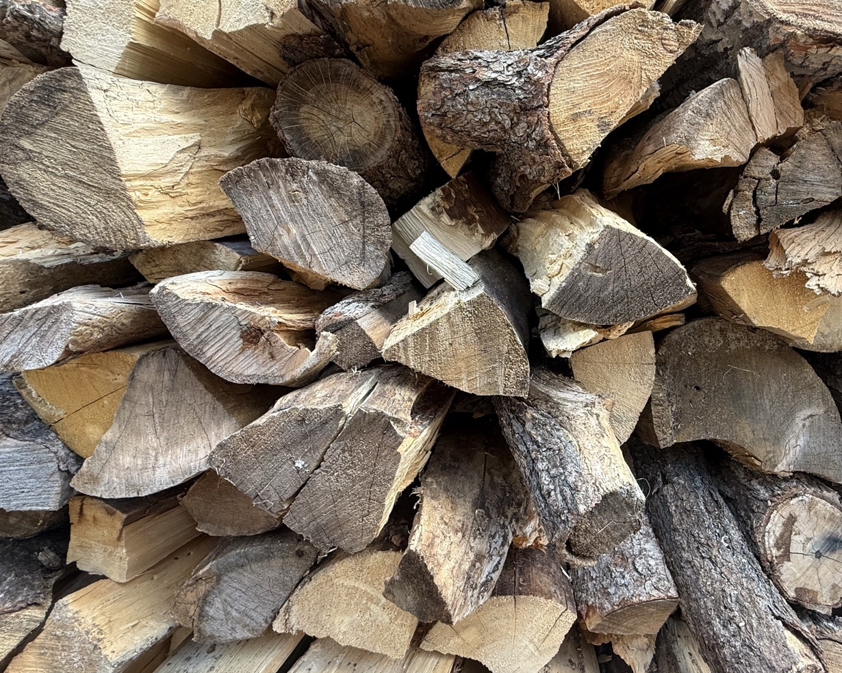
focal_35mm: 20
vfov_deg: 67.9
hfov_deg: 78.2
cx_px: 548
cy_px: 304
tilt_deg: -6.3
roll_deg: +2.6
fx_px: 498
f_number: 2.2
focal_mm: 2.22
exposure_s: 1/99
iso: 80
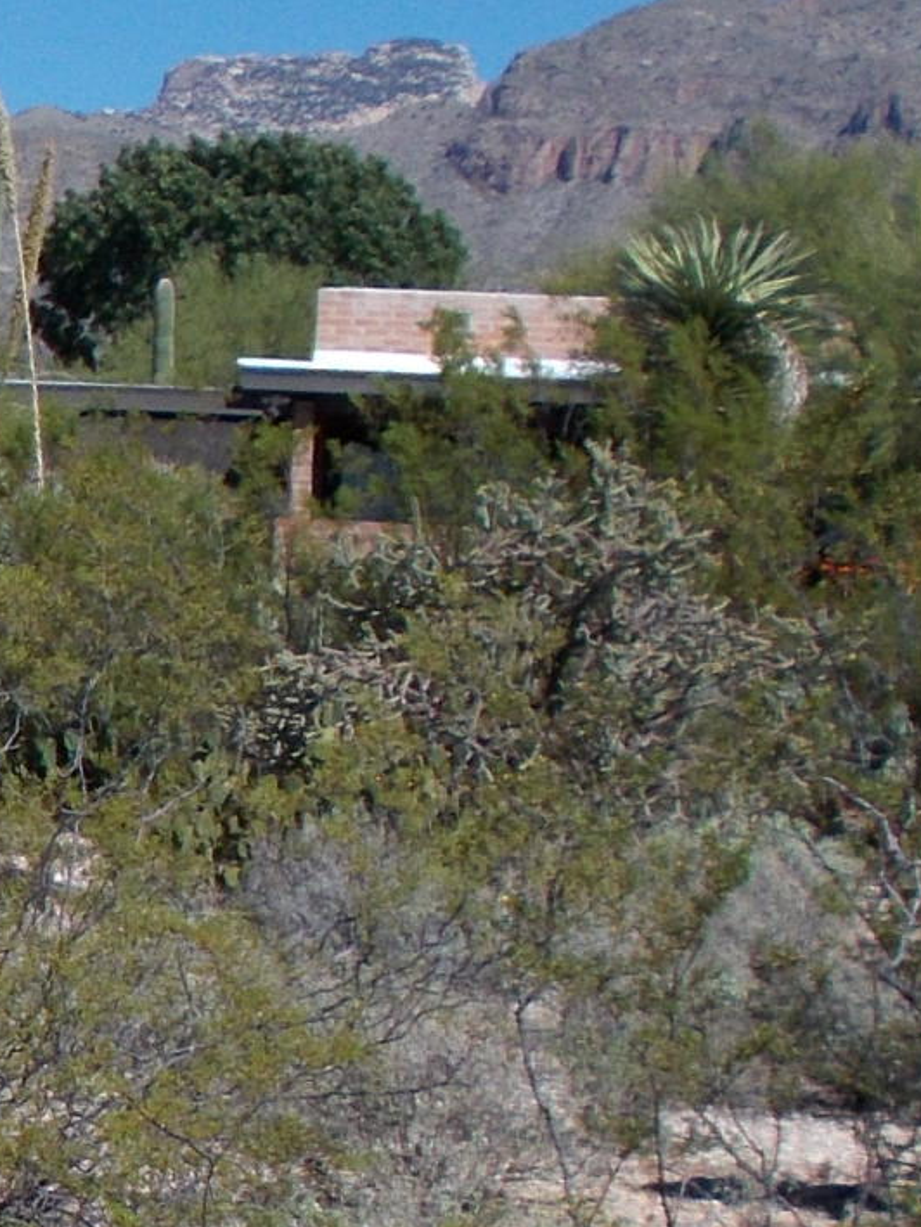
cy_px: 782
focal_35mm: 110
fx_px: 3901
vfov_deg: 17.8
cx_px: -808
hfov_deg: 12.2
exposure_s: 1/250
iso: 80
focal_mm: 4.6
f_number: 8
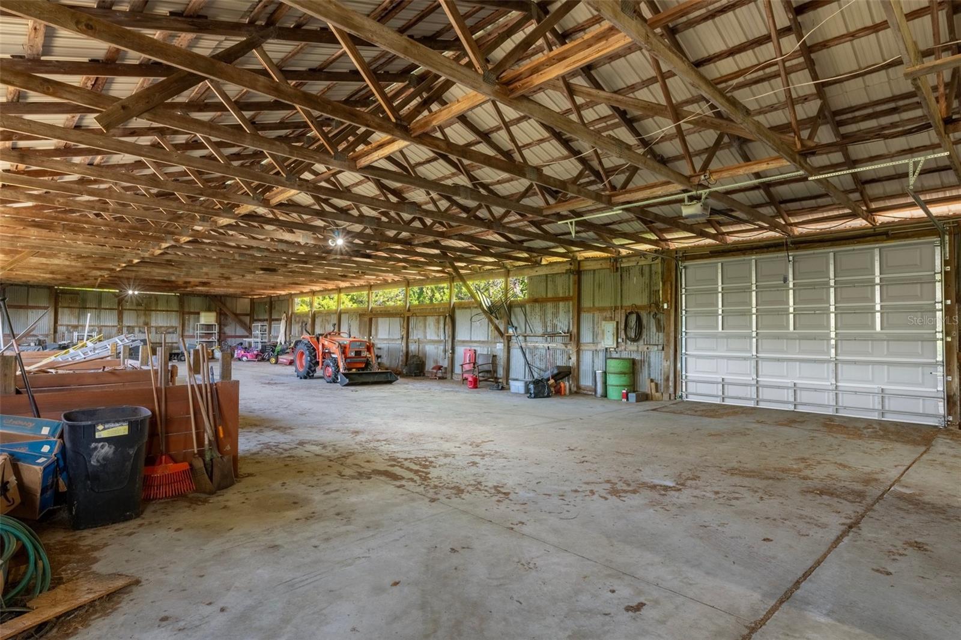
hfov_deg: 90.0
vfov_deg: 67.4
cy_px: 320
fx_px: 480
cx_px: 480
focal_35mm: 18
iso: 250
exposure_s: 1/45
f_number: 8
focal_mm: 12
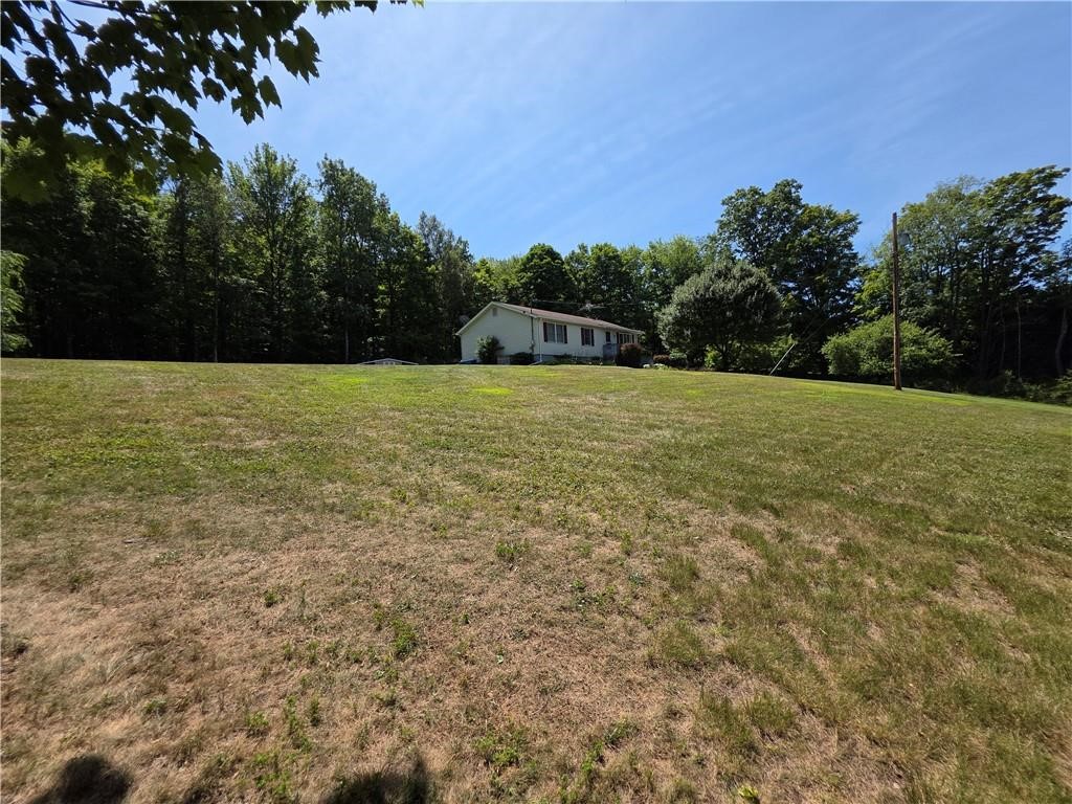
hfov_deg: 106.2
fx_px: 403
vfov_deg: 89.9
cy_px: 402
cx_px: 536
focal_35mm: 13
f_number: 1.9
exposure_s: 1/2082
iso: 40
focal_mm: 2.2
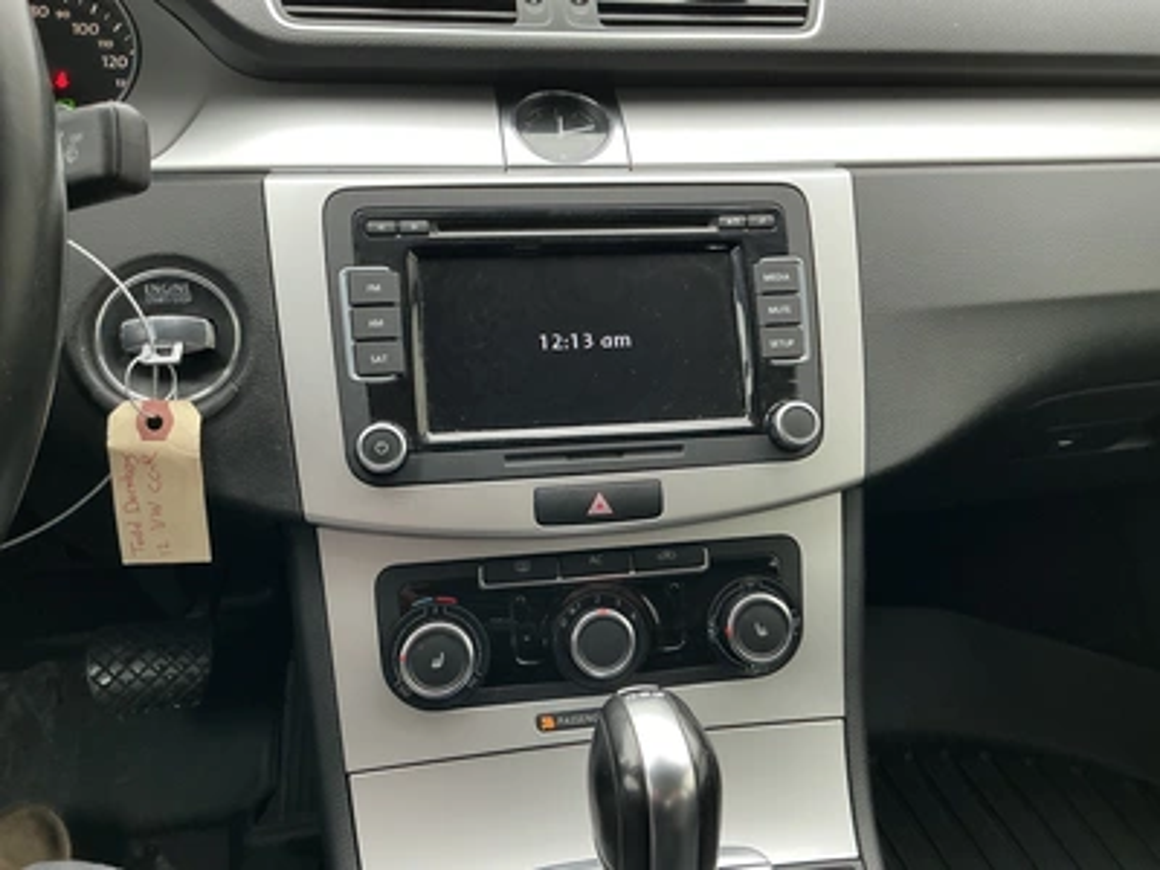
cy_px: 435
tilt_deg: -23.3
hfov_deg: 63.4
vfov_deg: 49.7
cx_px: 580
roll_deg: -2.9
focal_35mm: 28
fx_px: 938
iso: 125
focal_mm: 3
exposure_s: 1/60
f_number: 1.8
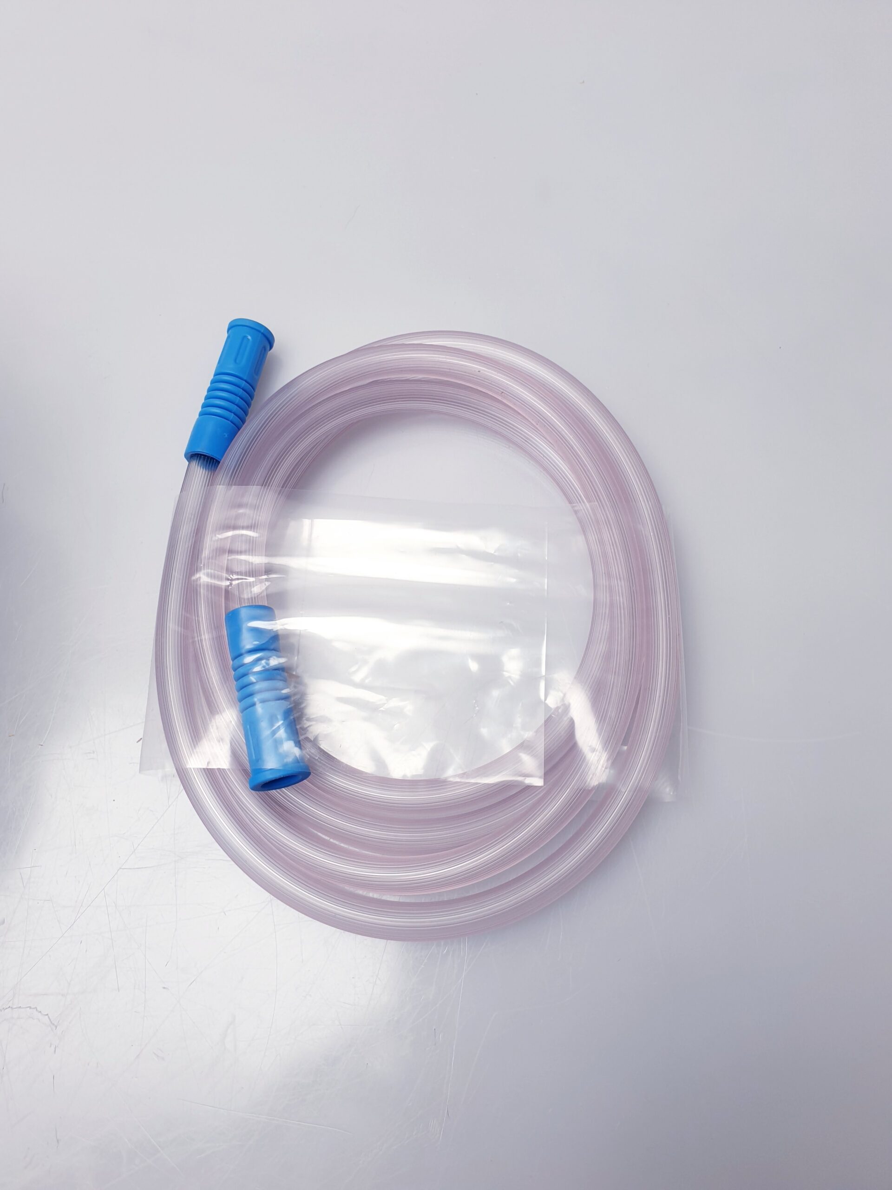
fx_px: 893
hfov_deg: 53.1
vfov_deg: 67.3
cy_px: 595
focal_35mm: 26
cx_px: 446
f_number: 2.4
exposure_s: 1/50
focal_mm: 4.3
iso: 50
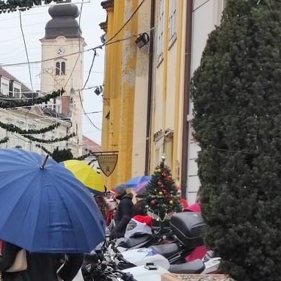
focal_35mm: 59
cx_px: -86
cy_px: 241
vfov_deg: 28.2
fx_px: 542
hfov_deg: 25.1
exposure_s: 1/100
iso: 137
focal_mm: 4.7
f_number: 1.79
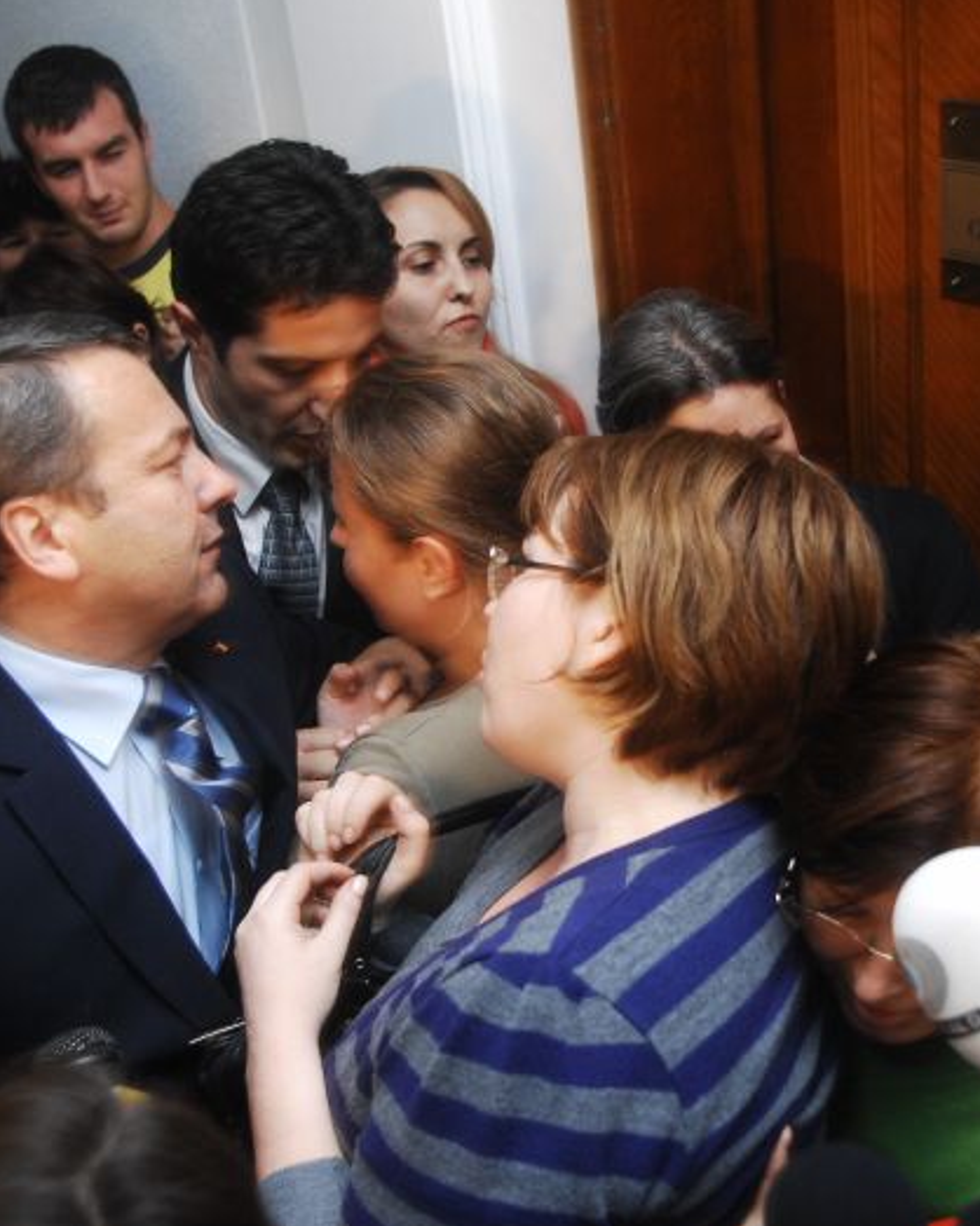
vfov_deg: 42.9
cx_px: 633
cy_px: 608
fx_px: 1560
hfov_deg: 34.6
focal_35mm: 43
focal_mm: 20
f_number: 2.8
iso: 640
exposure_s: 1/80
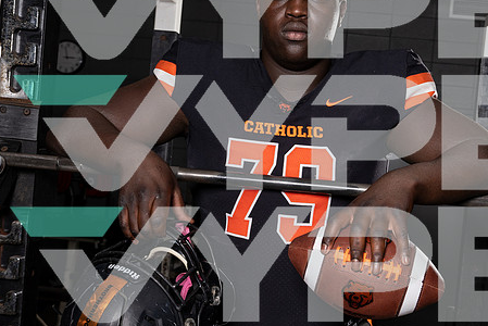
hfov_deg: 32.2
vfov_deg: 21.9
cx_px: 305
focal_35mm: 62
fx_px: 841
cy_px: 187
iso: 200
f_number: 6.3
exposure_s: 1/250
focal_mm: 36
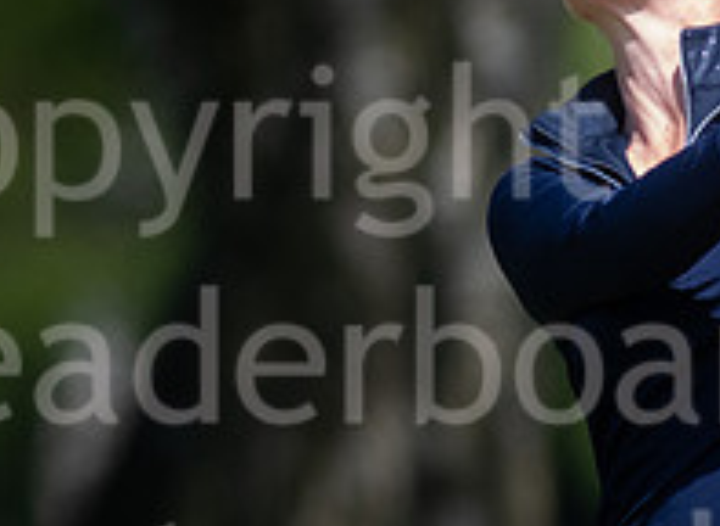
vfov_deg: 0.9
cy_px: 233
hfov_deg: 1.2
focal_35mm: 1704
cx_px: 462
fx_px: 35121
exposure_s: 1/3200
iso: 800
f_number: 5
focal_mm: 300
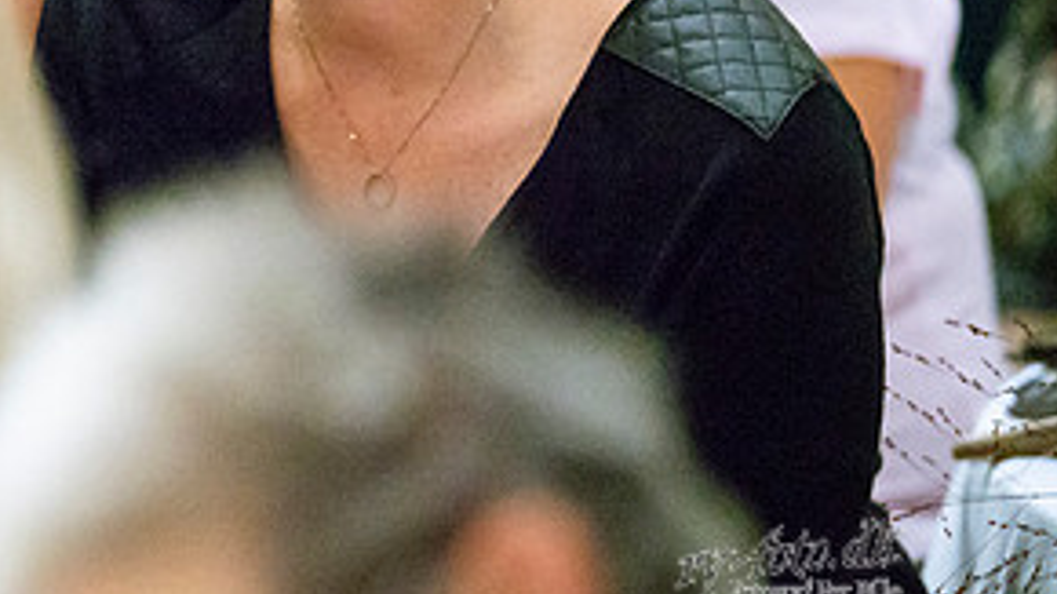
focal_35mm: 327
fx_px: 9163
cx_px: 91
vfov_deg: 3.7
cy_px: 38
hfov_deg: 6.6
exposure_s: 1/200
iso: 40000
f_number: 2.8
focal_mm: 156
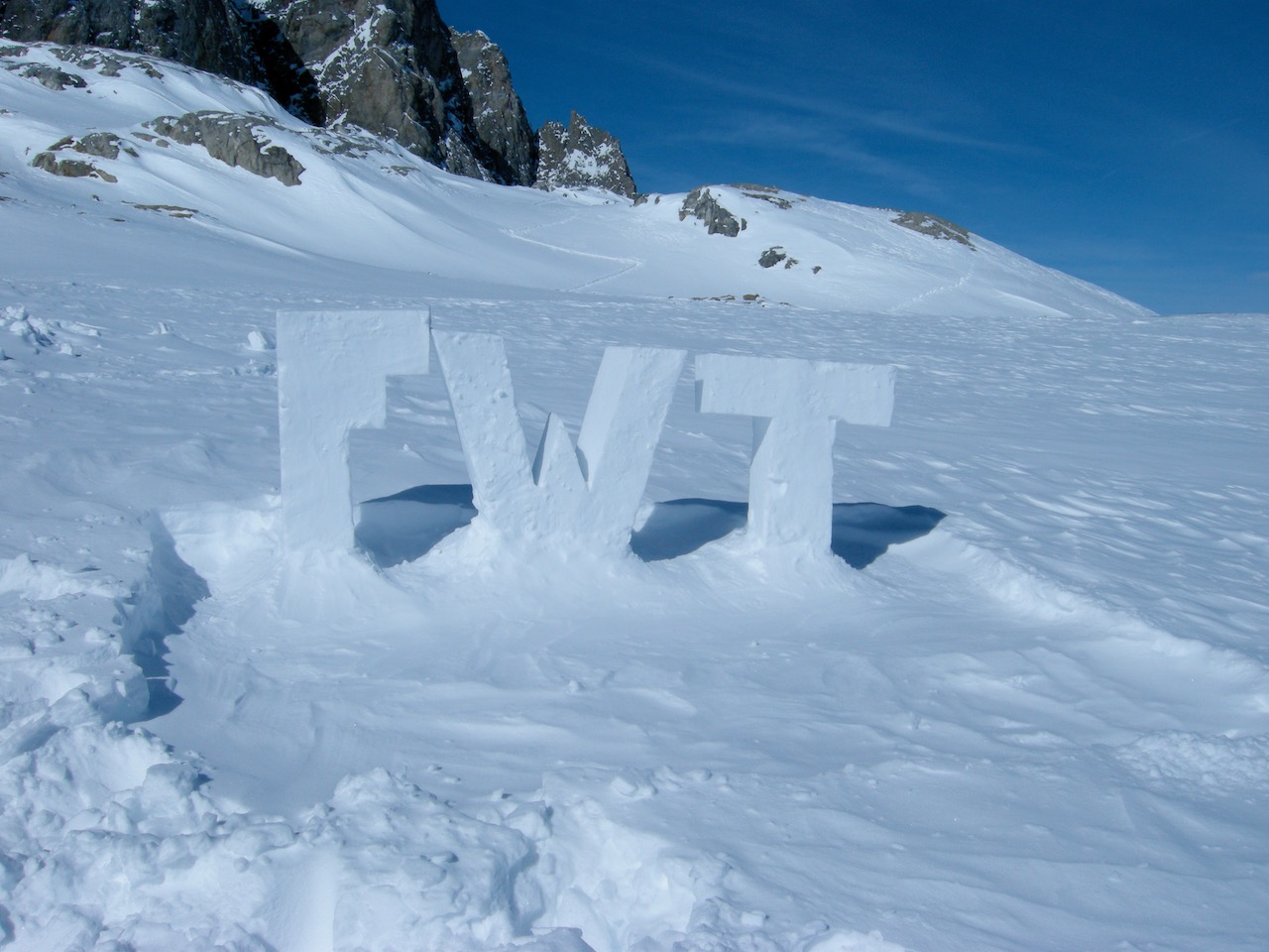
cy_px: 476
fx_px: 1283
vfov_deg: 40.7
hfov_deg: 52.6
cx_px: 634
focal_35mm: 35
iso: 64
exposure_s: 1/1016
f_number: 7.6
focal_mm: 7.5
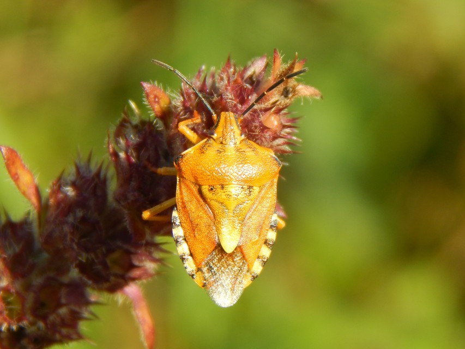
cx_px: 232
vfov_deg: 7.2
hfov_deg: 9.6
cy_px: 174
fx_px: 2781
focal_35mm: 207
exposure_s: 1/320
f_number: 5.4
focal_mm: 37.1
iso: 125
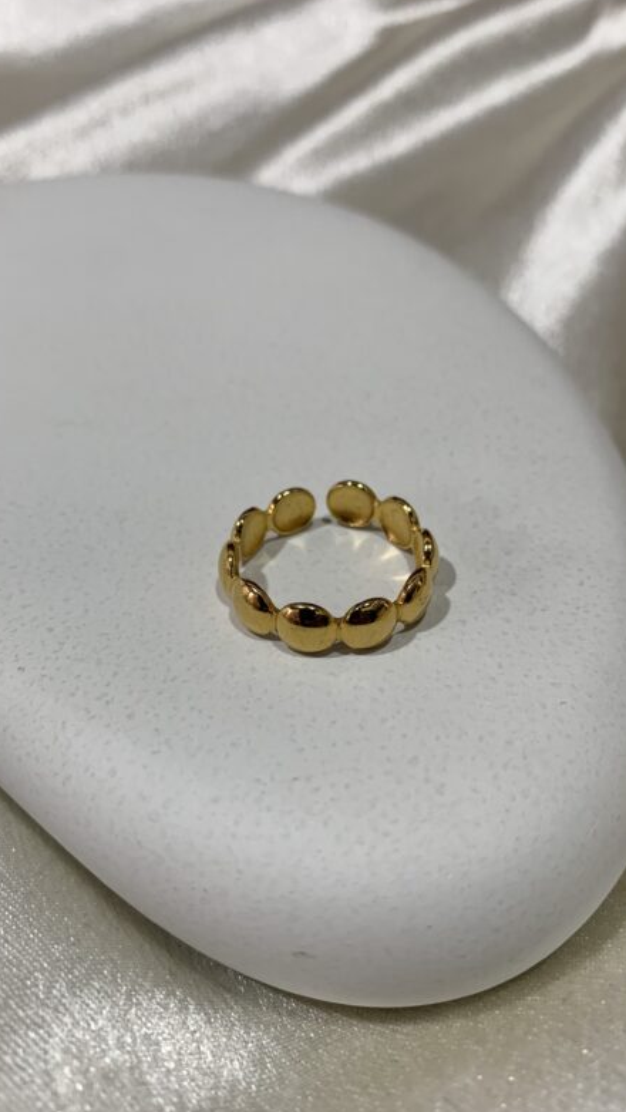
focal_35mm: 29
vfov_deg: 66.0
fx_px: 855
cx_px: 296
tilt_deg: -52.3
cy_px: 550
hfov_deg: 40.2
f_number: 1.8
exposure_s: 1/100
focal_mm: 4.25
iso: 100
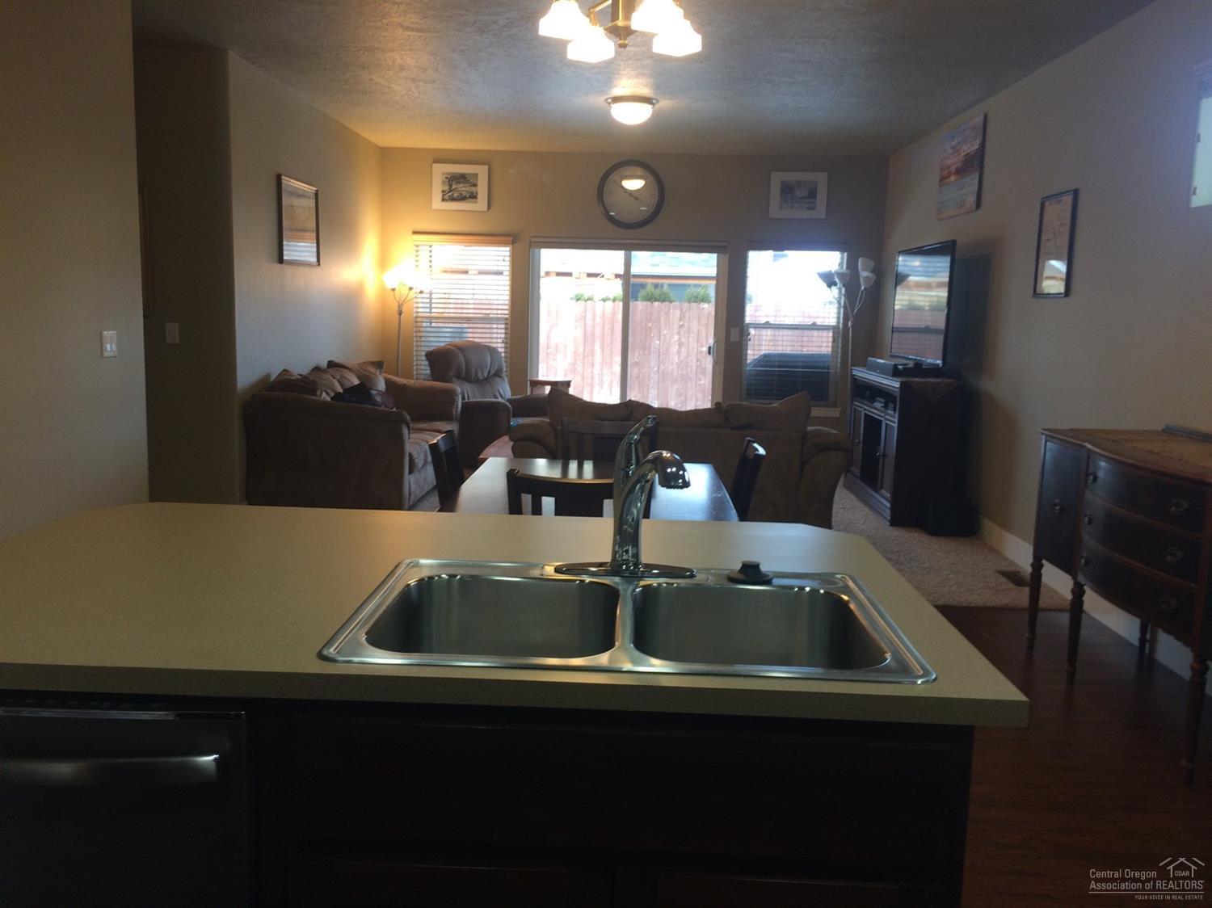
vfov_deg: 48.2
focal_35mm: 29
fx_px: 1015
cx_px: 606
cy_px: 454
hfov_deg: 61.7
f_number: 2.2
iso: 50
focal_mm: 4.15
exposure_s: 1/30
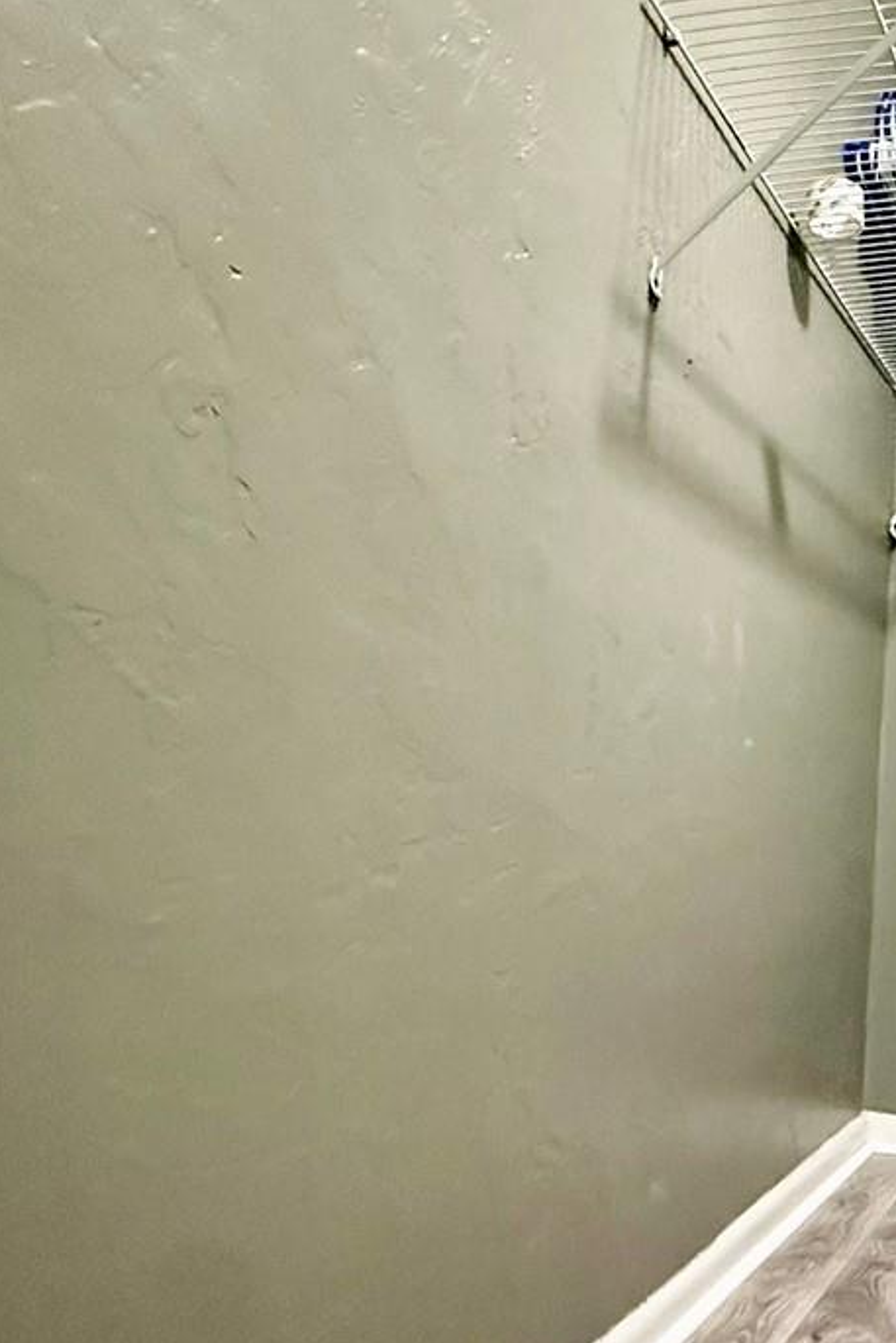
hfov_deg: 34.2
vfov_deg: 54.8
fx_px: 1269
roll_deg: -4.0
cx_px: 961
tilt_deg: -2.4
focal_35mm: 34
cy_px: 876
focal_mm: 2.22
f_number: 2.2
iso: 1250
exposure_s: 1/60
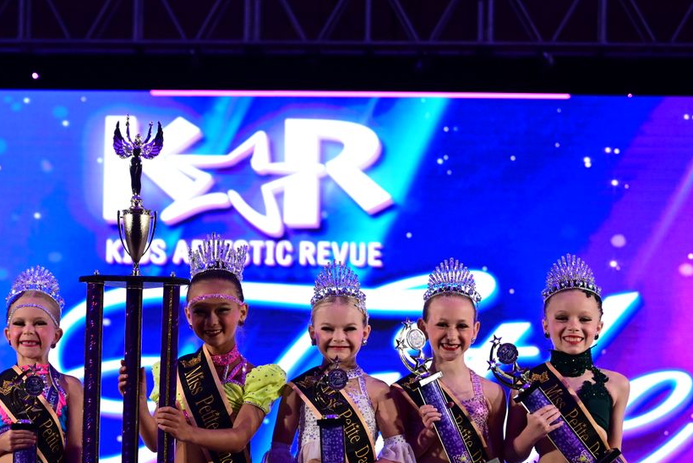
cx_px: 217
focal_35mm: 128
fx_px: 2464
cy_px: 381
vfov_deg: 10.7
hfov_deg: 16.0
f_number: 3.2
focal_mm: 70
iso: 2500
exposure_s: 1/1000
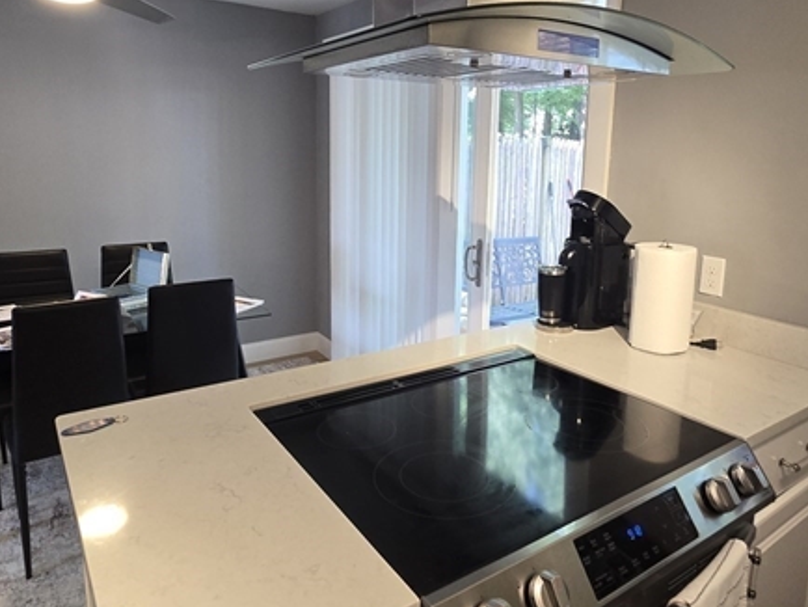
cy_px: 242
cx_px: 424
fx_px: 537
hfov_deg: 73.8
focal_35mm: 23
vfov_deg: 58.4
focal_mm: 2.2
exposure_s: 1/60
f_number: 2.2
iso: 200
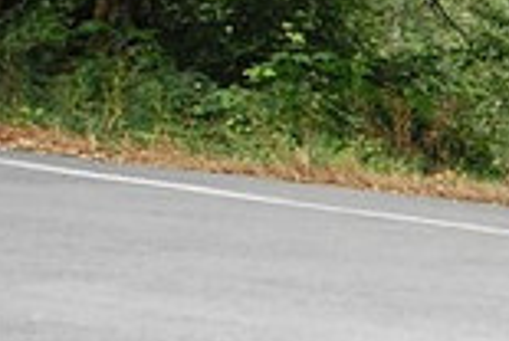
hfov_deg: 16.0
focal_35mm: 112
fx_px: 1587
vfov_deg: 12.3
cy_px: 244
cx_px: 857
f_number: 4
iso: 1600
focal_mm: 20
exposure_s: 1/500
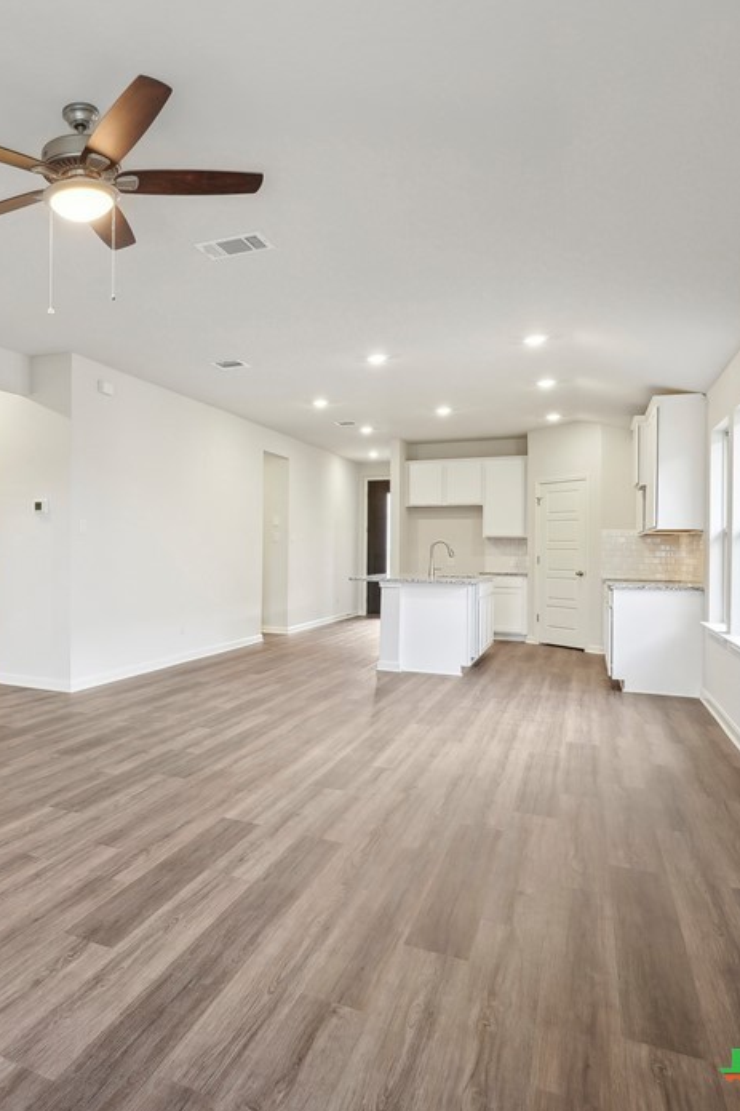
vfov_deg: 71.5
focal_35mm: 25
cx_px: 85
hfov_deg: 46.6
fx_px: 771
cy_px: 548
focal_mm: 16
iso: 400
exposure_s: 1/20
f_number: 8
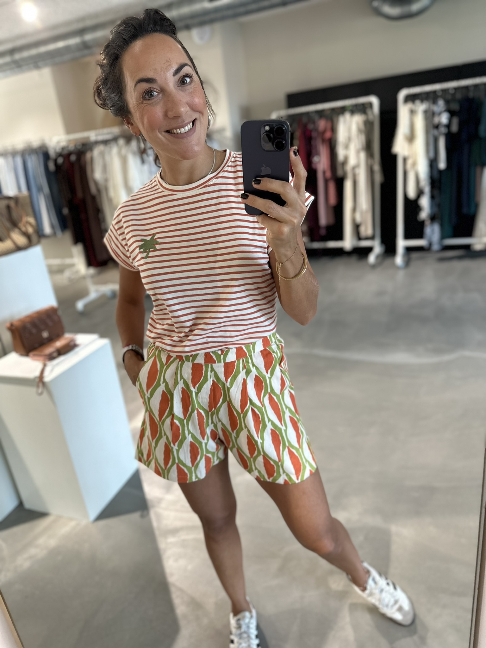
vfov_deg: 71.6
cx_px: 243
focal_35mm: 24
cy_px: 324
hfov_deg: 56.8
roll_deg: +6.8
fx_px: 449
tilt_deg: -20.5
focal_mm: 6.86
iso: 200
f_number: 1.78
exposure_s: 1/100
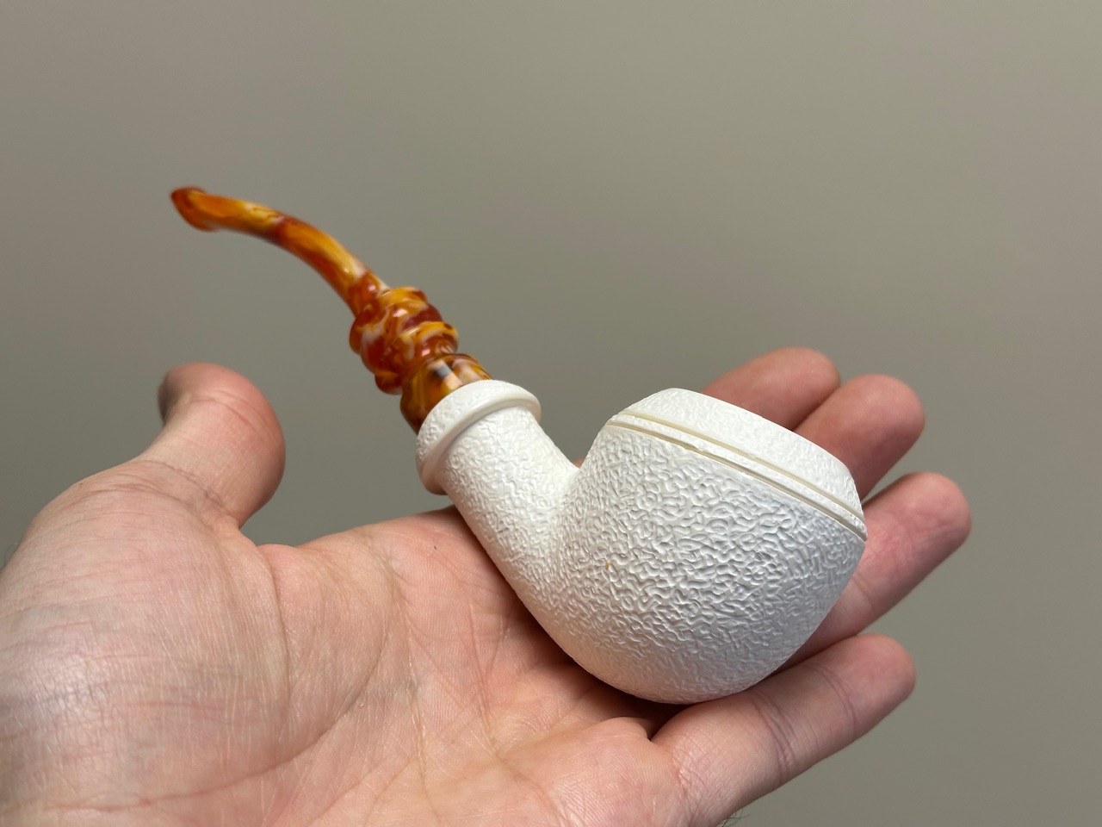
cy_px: 414
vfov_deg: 30.3
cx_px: 551
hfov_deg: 39.7
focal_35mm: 48
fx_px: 1528
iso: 50
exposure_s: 1/121
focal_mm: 6.86
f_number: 1.78
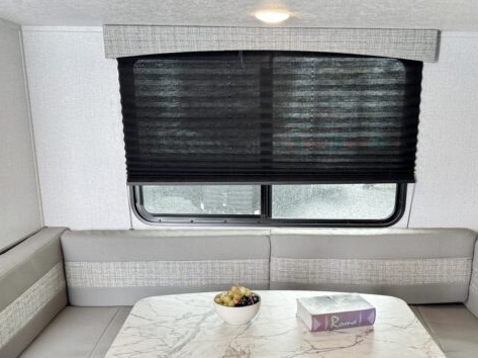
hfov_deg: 47.7
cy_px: 270
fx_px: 538
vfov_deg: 35.9
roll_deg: -0.9
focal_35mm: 39
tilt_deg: -17.6
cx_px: 278
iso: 160
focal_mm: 6.76
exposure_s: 1/121
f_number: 1.78
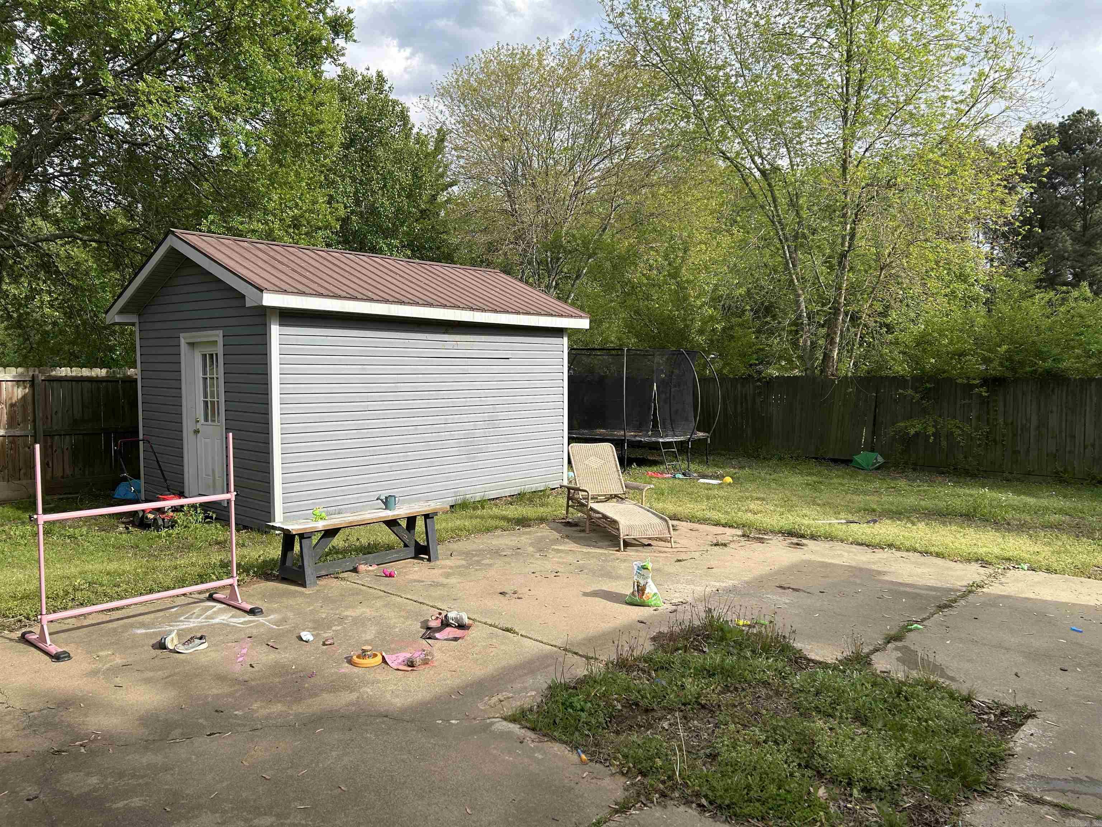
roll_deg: -0.2
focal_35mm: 26
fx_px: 828
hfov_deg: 67.3
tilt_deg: -4.0
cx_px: 551
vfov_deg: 53.1
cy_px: 414
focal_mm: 5.7
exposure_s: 1/2299
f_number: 1.5
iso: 50
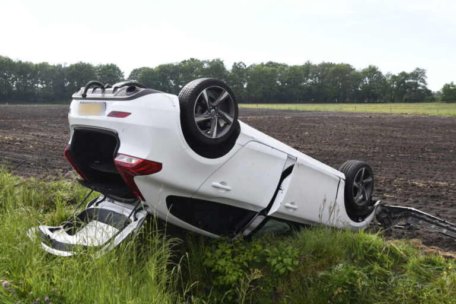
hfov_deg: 49.6
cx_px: 228
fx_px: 494
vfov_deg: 34.2
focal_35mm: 39
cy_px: 152
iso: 1000
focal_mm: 26
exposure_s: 1/1000
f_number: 8
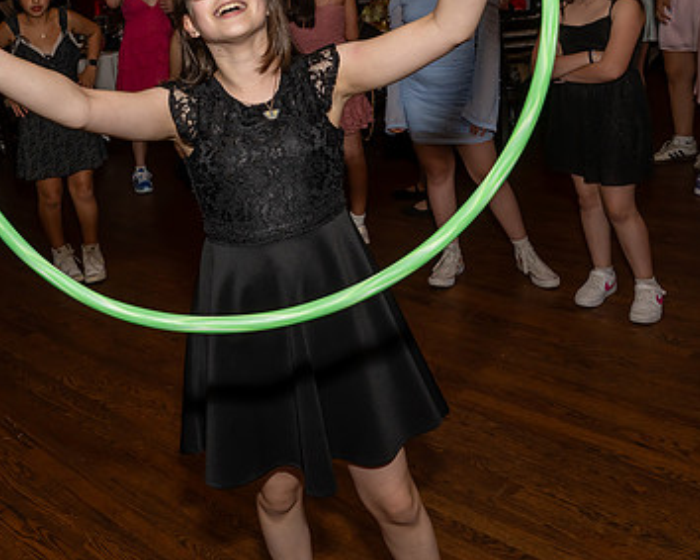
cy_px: 119
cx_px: 161
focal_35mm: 43
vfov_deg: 33.9
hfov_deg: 41.4
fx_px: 891
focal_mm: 24
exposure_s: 1/250
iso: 500
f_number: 8
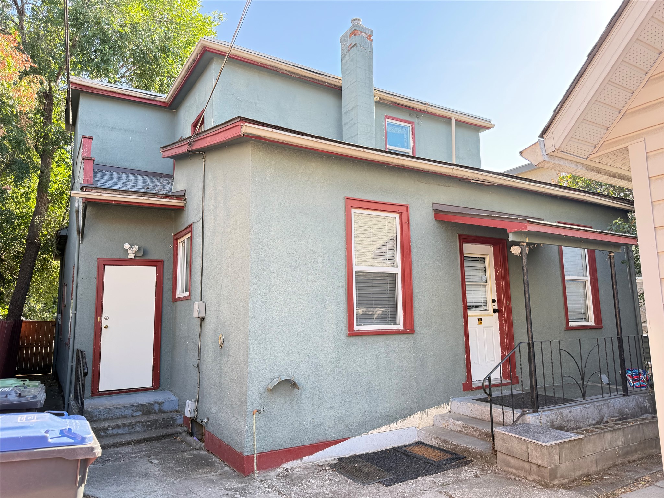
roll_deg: +0.3
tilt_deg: +8.5
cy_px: 249
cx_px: 332
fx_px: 460
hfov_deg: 71.6
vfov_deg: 56.8
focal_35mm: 24
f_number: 1.78
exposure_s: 1/296
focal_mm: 6.76
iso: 100
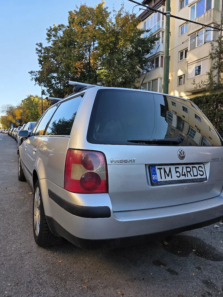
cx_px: 112
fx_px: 198
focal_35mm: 23
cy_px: 148
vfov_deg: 73.9
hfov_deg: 58.9
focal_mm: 6.3
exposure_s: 1/370
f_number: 1.7
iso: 25
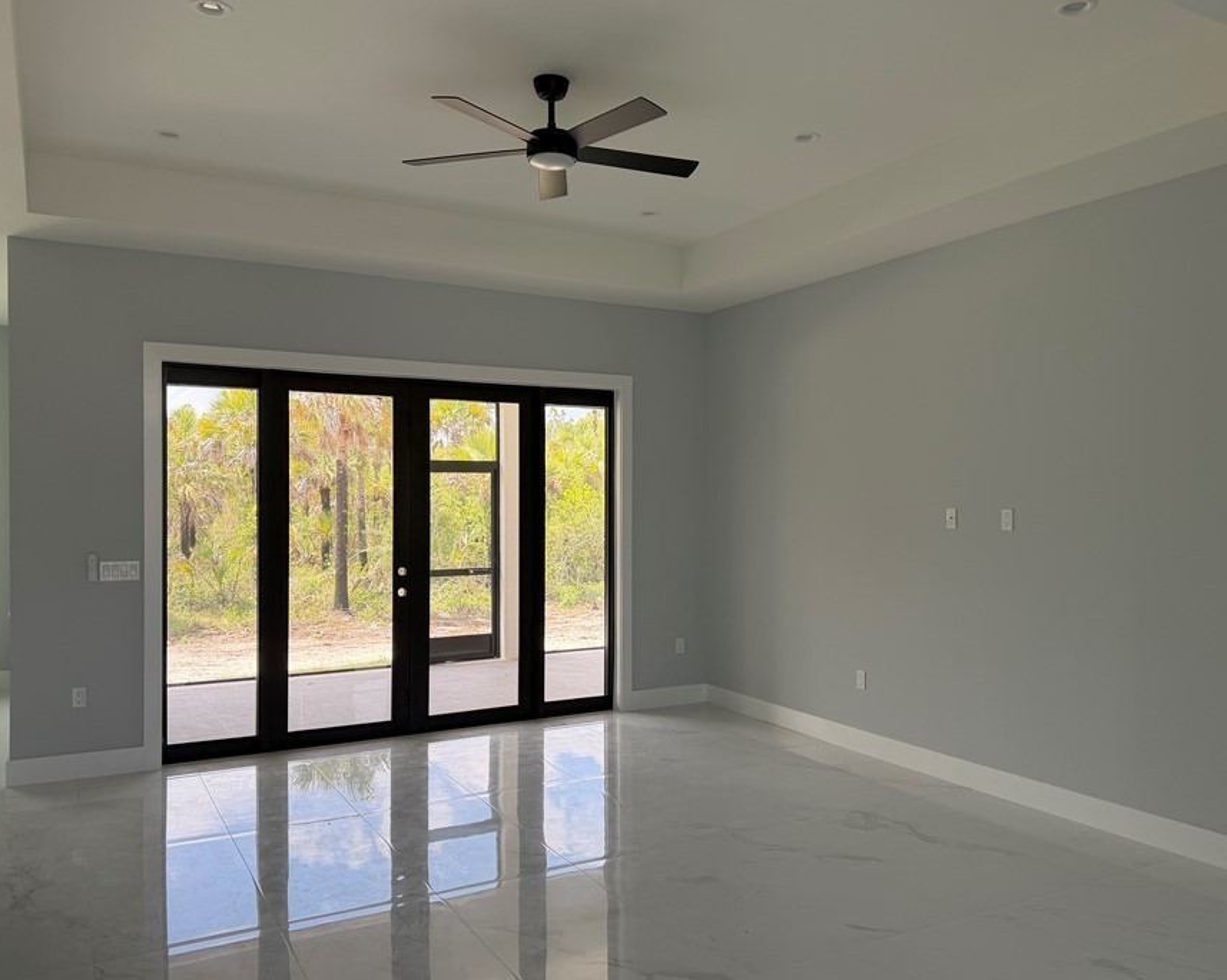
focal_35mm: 28
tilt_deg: -0.6
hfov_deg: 62.2
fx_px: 1016
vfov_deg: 51.5
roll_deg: +0.4
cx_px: 654
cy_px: 501
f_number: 1.78
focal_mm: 6.76
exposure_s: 1/504
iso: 100
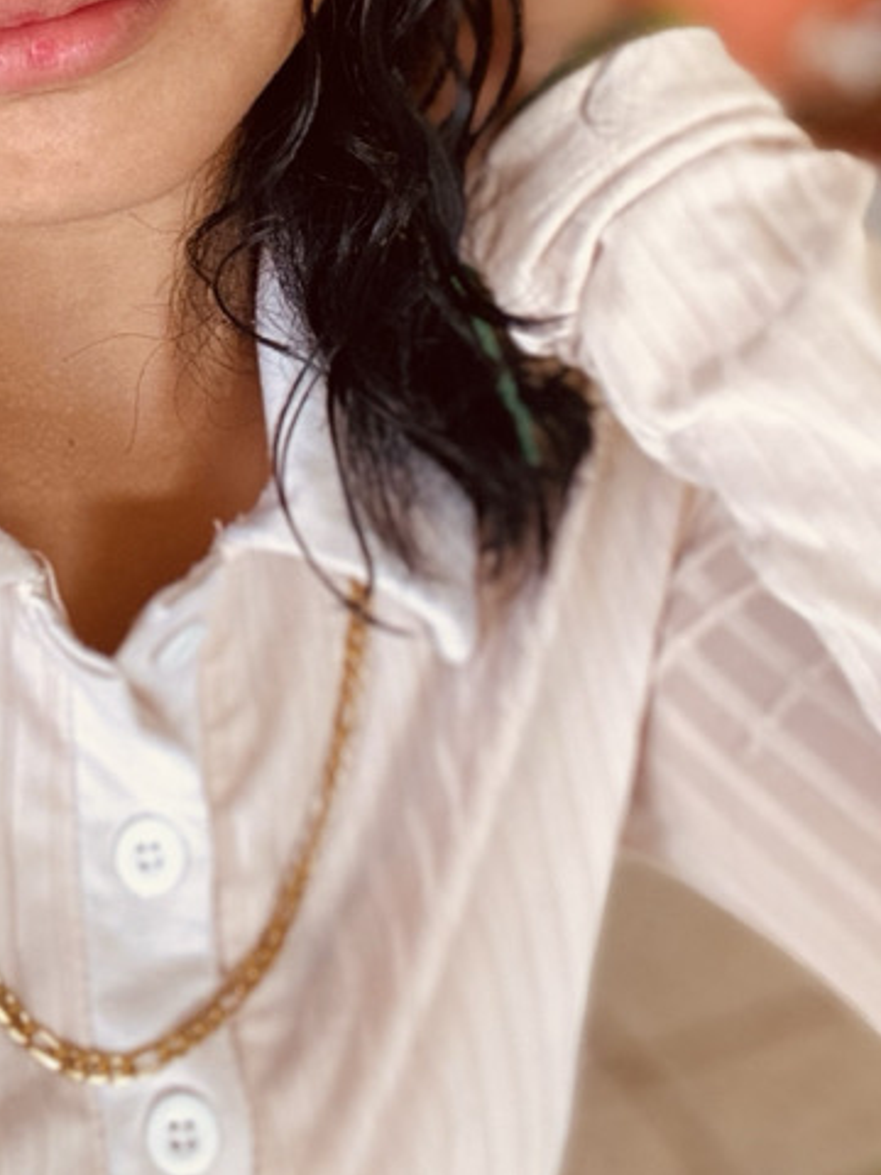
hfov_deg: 22.6
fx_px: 2172
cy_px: 110
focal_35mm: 64
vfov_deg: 29.0
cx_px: 176
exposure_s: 1/60
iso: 125
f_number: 2.2
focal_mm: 2.71
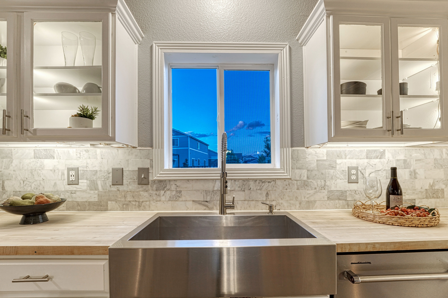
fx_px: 187
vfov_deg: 77.3
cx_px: 229
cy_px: 153
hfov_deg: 100.4
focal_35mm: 15
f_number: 8
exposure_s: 1/13
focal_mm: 14
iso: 400
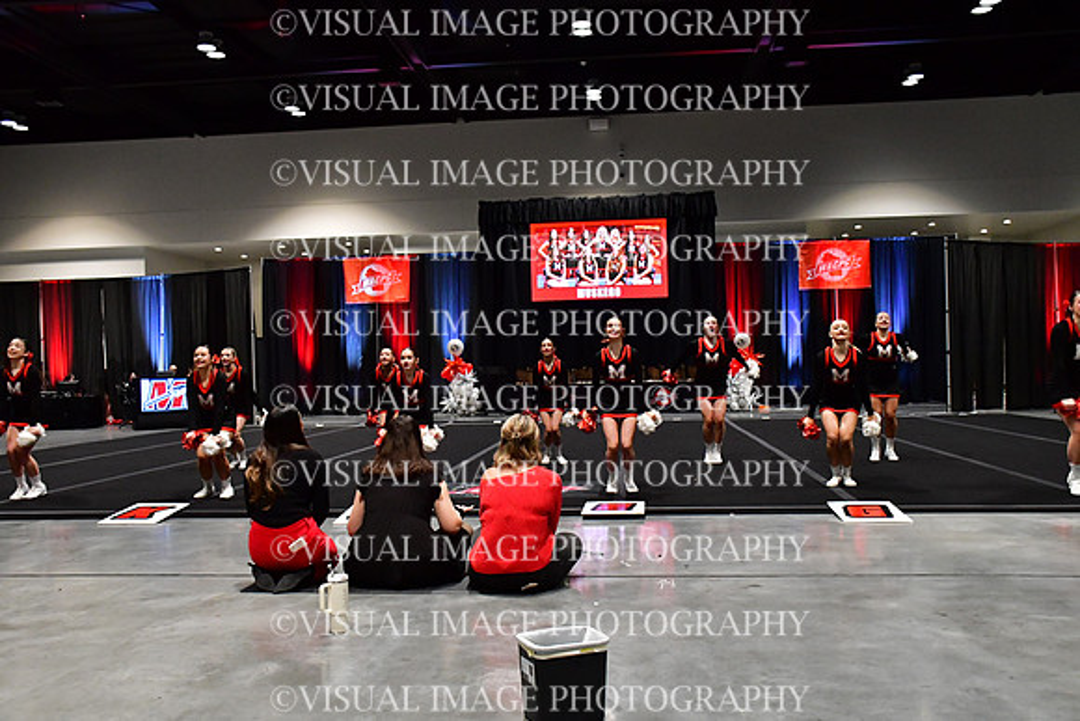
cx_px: 540
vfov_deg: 38.9
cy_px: 360
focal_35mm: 34
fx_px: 1020
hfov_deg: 55.8
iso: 3200
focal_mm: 23
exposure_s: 1/400
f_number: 4
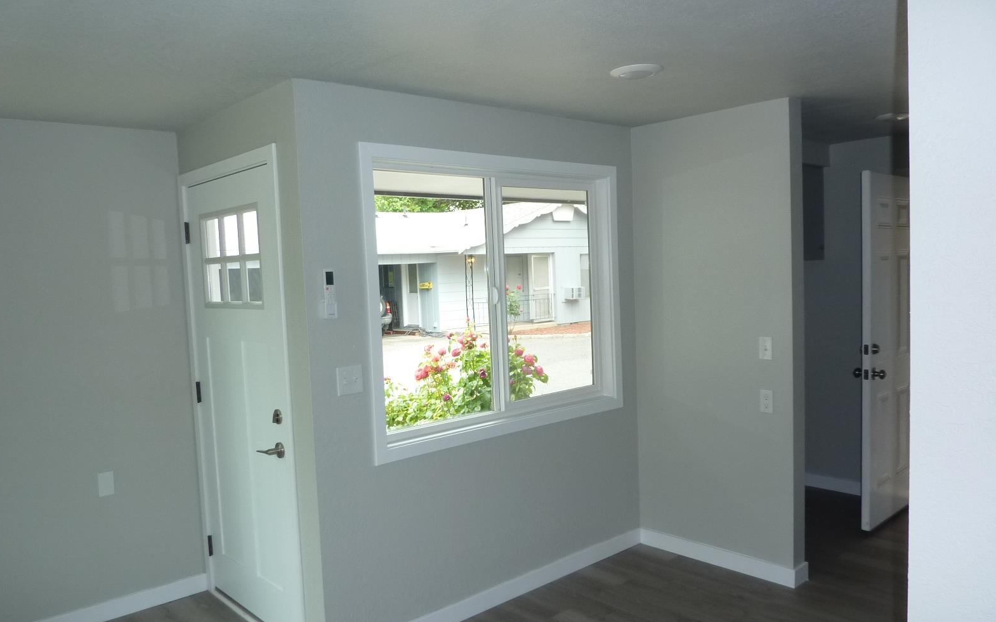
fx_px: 733
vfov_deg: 46.0
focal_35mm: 27
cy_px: 330
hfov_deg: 68.4
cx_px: 500
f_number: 3.3
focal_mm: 4.1
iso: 160
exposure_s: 1/30
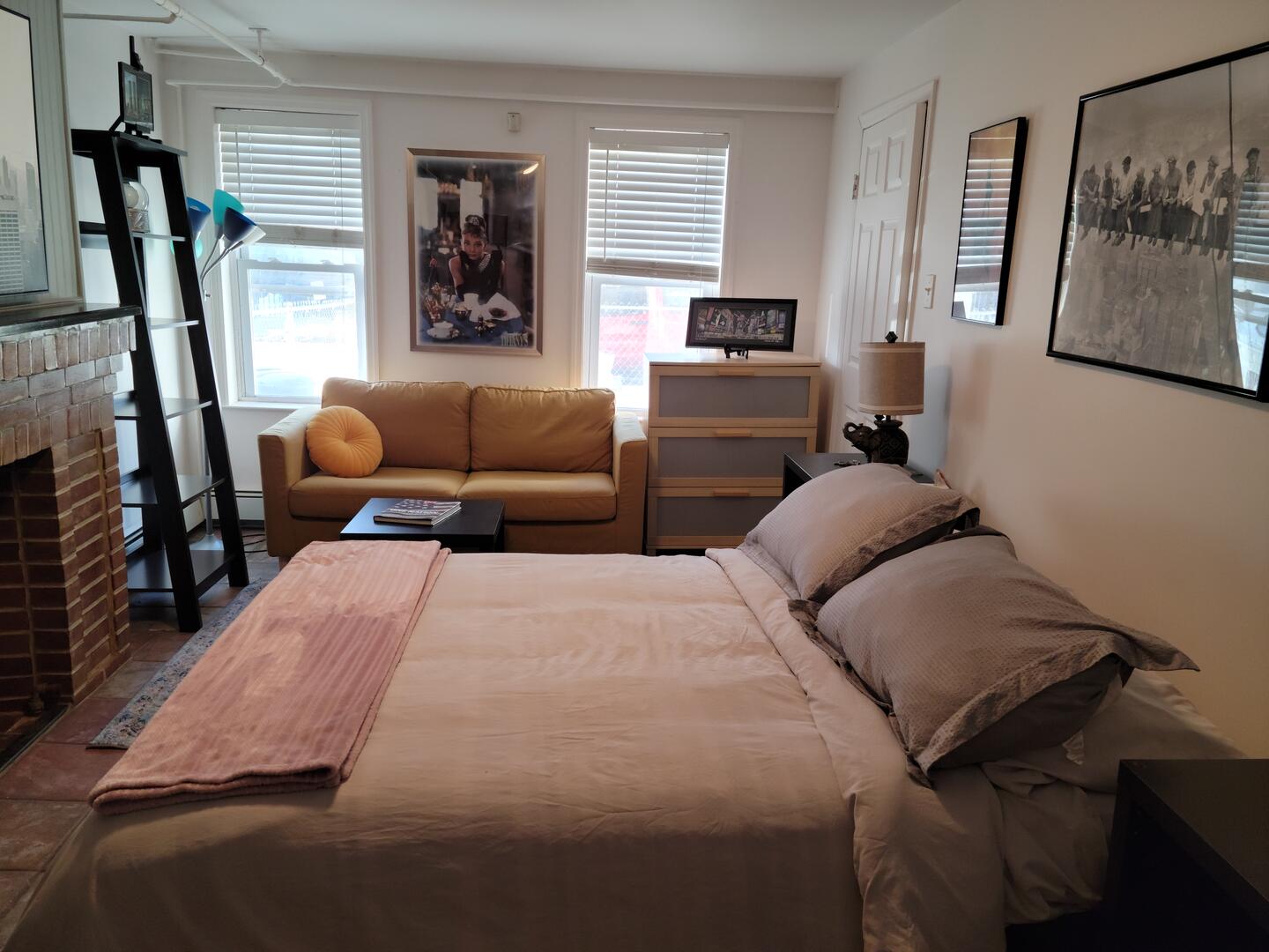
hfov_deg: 63.4
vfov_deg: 49.7
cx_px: 634
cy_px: 476
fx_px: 1026
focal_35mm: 28
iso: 160
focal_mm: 5.9
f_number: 2
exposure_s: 1/60
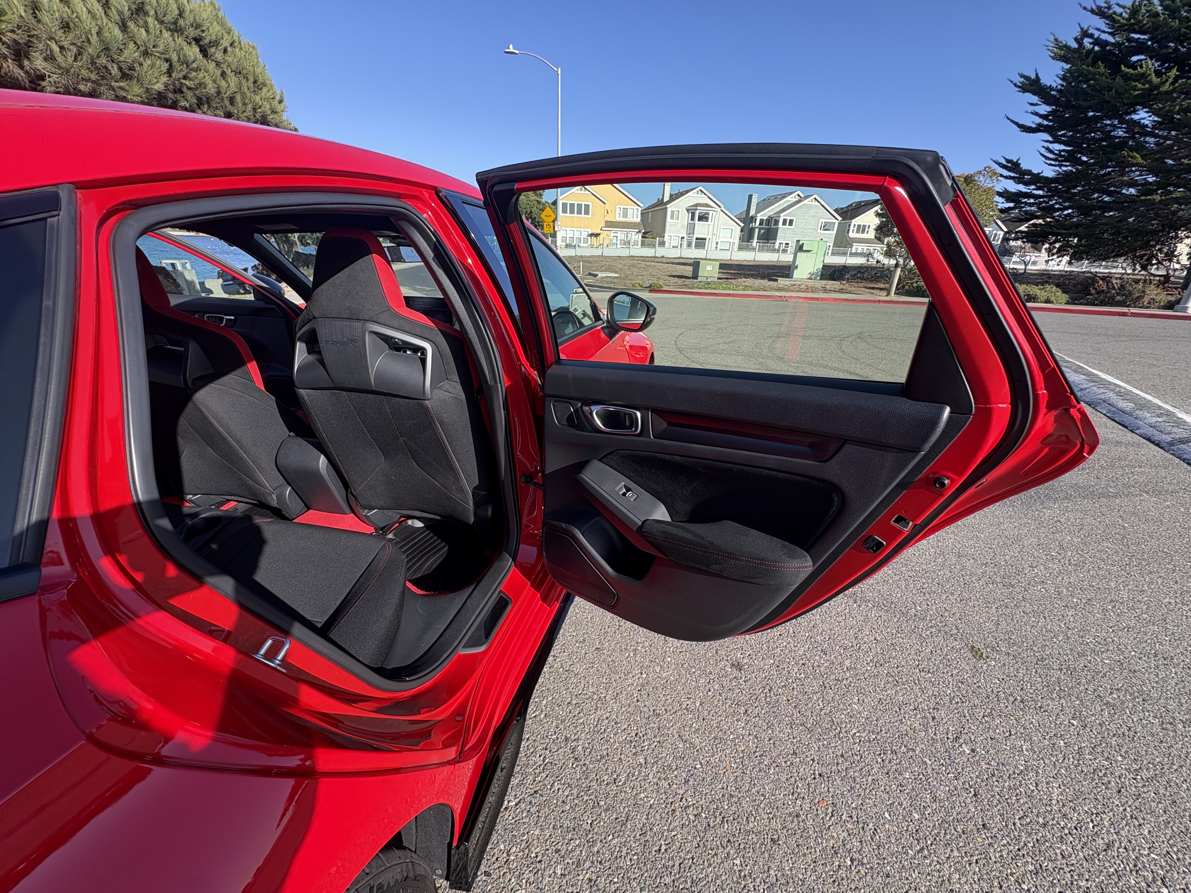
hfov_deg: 102.1
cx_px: 596
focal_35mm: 14
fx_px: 482
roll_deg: -2.1
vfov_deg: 85.7
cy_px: 446
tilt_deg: -22.7
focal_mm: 2.22
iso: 50
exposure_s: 1/317
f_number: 2.2
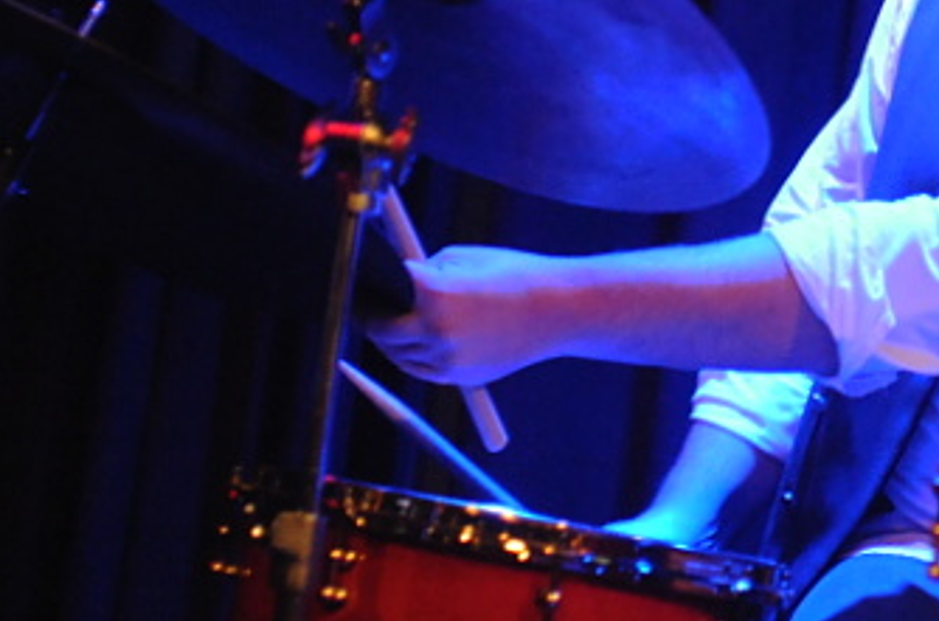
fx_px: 4033
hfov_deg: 13.0
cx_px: 1029
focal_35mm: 155
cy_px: 171
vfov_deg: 8.8
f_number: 2.8
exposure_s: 1/125
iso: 6400
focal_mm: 70
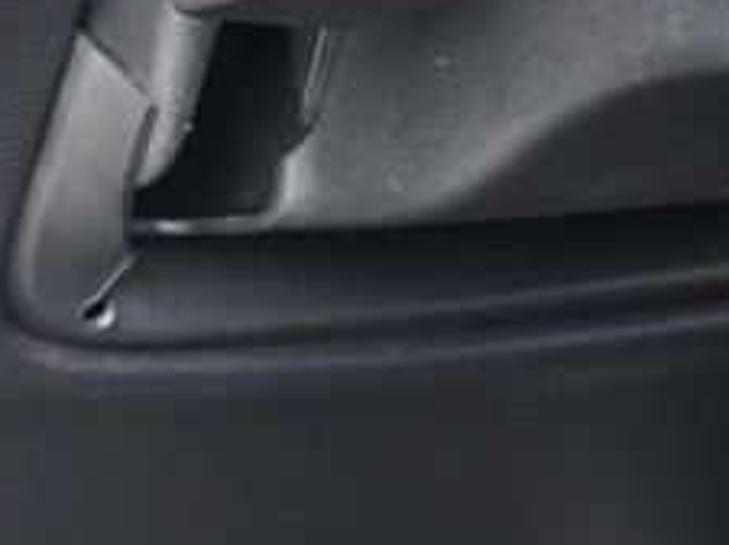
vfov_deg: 10.7
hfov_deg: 13.2
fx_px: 2906
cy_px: 289
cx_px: -499
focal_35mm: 138
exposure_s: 1/160
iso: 2000
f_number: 4
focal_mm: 21
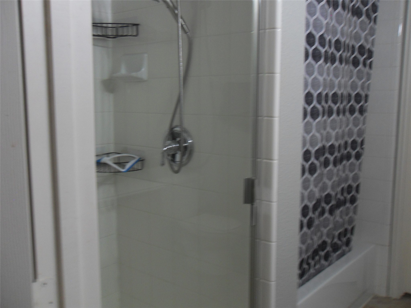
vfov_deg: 40.7
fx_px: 416
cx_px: 206
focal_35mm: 35
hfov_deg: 52.6
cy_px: 154
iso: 160
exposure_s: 1/45
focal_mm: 6.3
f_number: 3.5
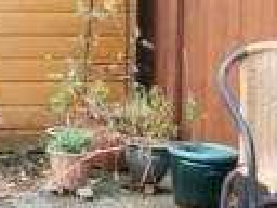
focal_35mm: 133
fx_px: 1064
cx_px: -120
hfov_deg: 14.0
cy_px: 40
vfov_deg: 11.1
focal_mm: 18
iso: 400
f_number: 5.6
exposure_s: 1/60
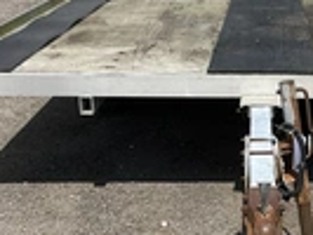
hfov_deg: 21.9
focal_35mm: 87
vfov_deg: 17.0
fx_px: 787
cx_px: 285
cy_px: 134
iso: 25
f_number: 1.8
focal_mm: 3
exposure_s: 1/2959
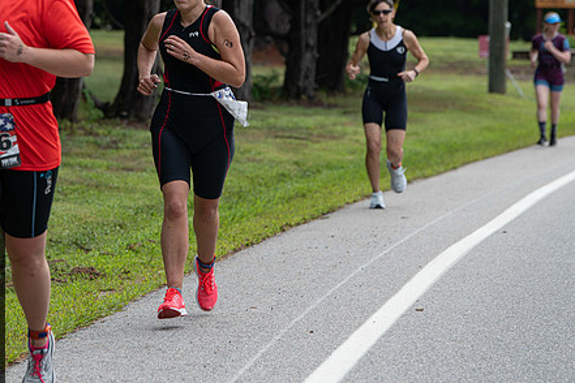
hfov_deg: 9.5
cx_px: 198
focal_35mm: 217
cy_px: 145
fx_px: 3466
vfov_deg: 6.3
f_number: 5.6
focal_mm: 165
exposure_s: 1/200
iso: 200
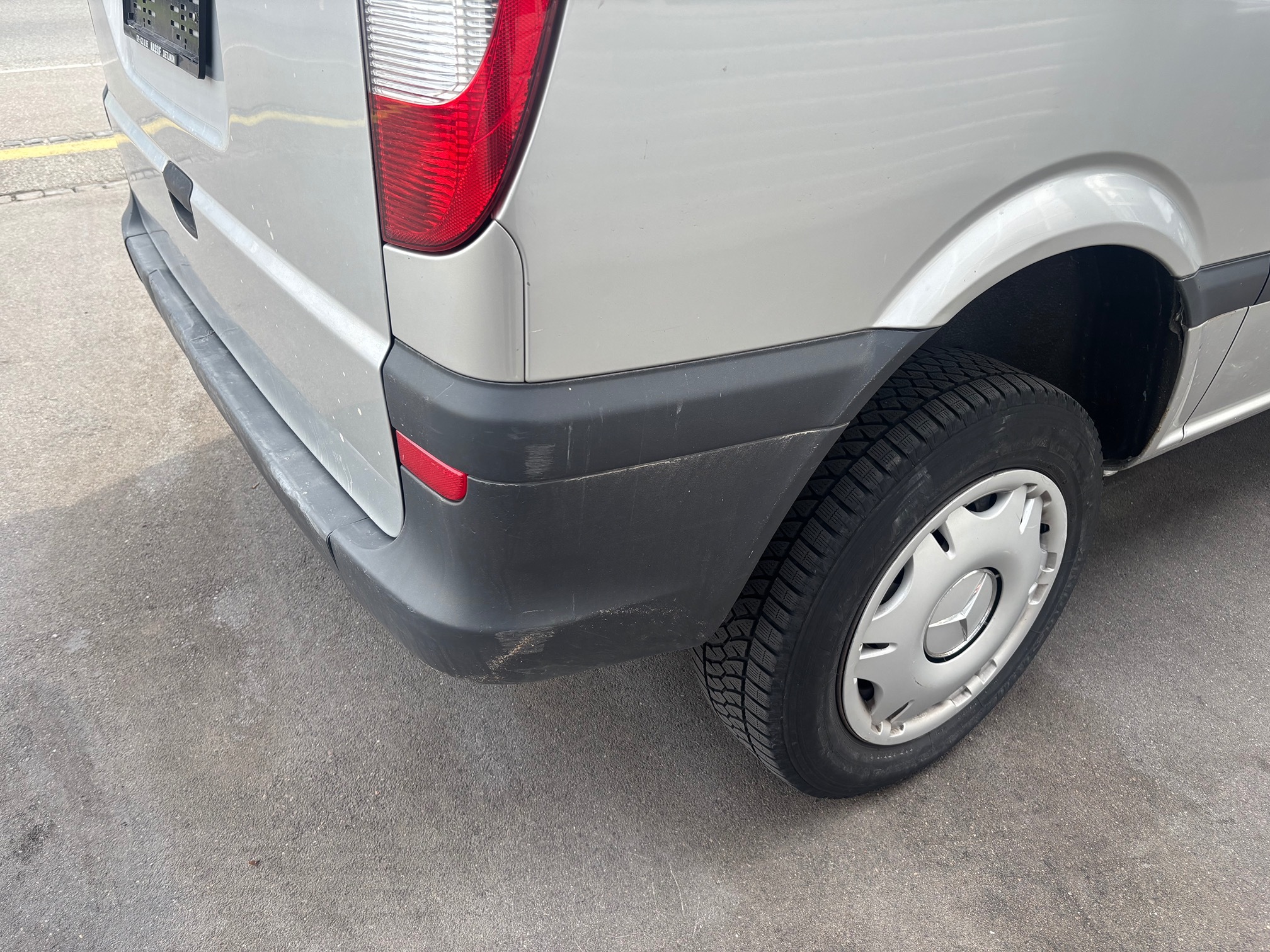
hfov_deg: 67.3
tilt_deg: -34.1
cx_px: 635
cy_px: 476
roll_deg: -2.5
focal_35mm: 26
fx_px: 954
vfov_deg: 53.1
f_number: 1.6
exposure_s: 1/437
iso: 50
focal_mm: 5.96
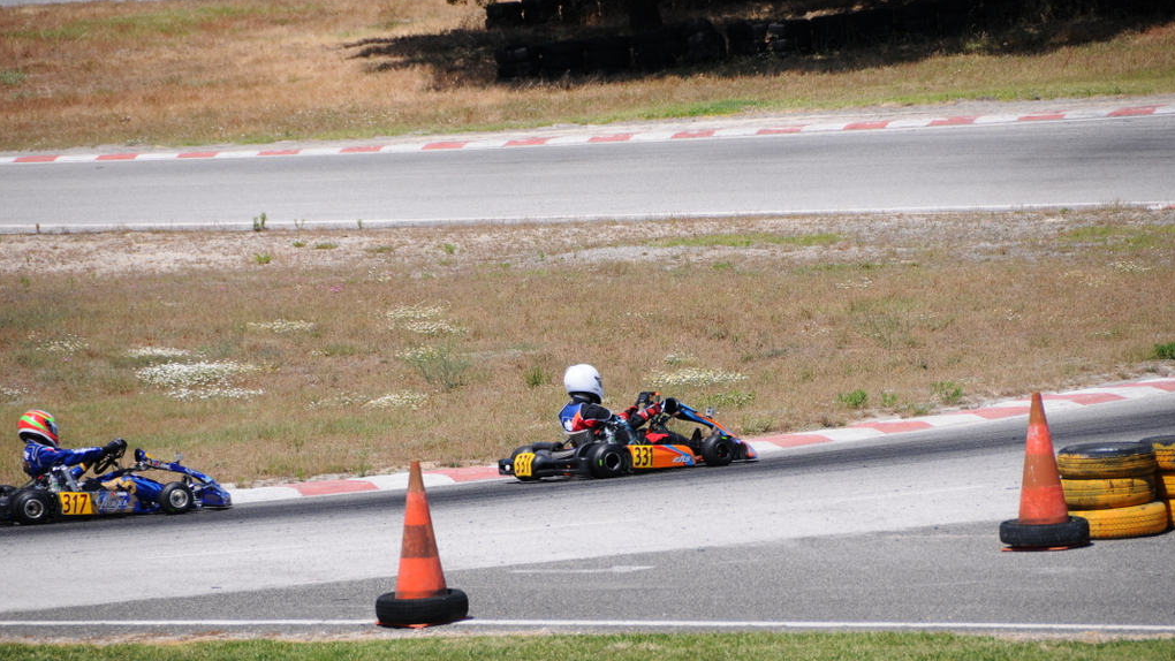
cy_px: 362
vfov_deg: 3.9
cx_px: 589
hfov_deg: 6.9
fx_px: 9815
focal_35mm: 315
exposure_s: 1/2500
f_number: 5.6
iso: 400
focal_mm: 200
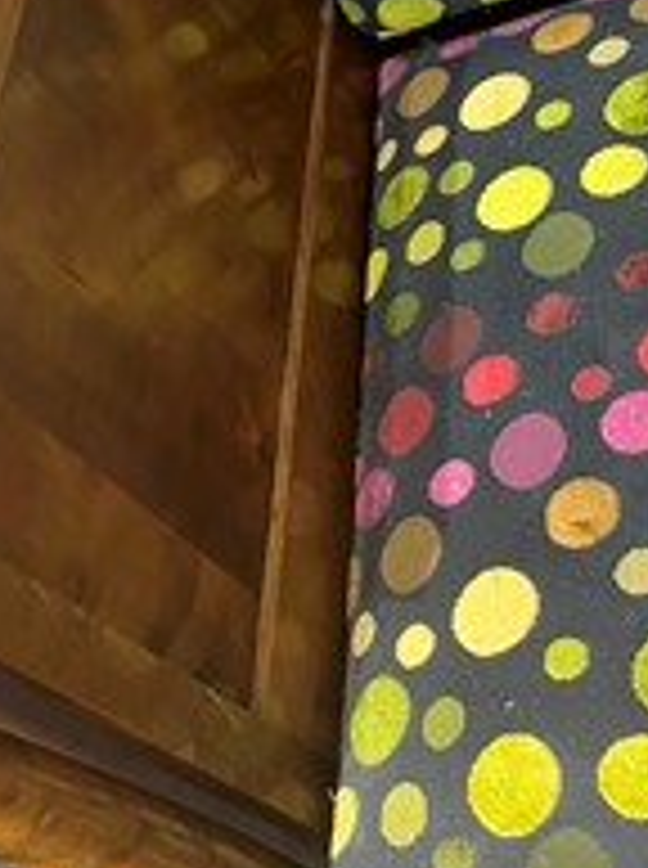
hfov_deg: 26.5
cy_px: 252
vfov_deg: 35.1
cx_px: 144
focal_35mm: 54
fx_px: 1352
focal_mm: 5.1
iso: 250
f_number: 1.6
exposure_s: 1/50
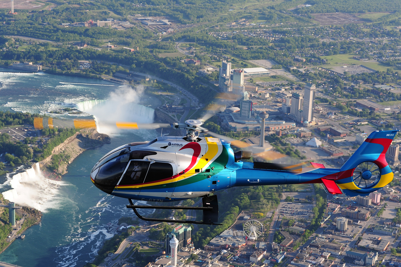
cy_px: 134
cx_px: 200
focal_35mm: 80
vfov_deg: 17.0
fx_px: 891
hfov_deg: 25.4
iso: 400
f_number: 11
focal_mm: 80
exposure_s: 1/200
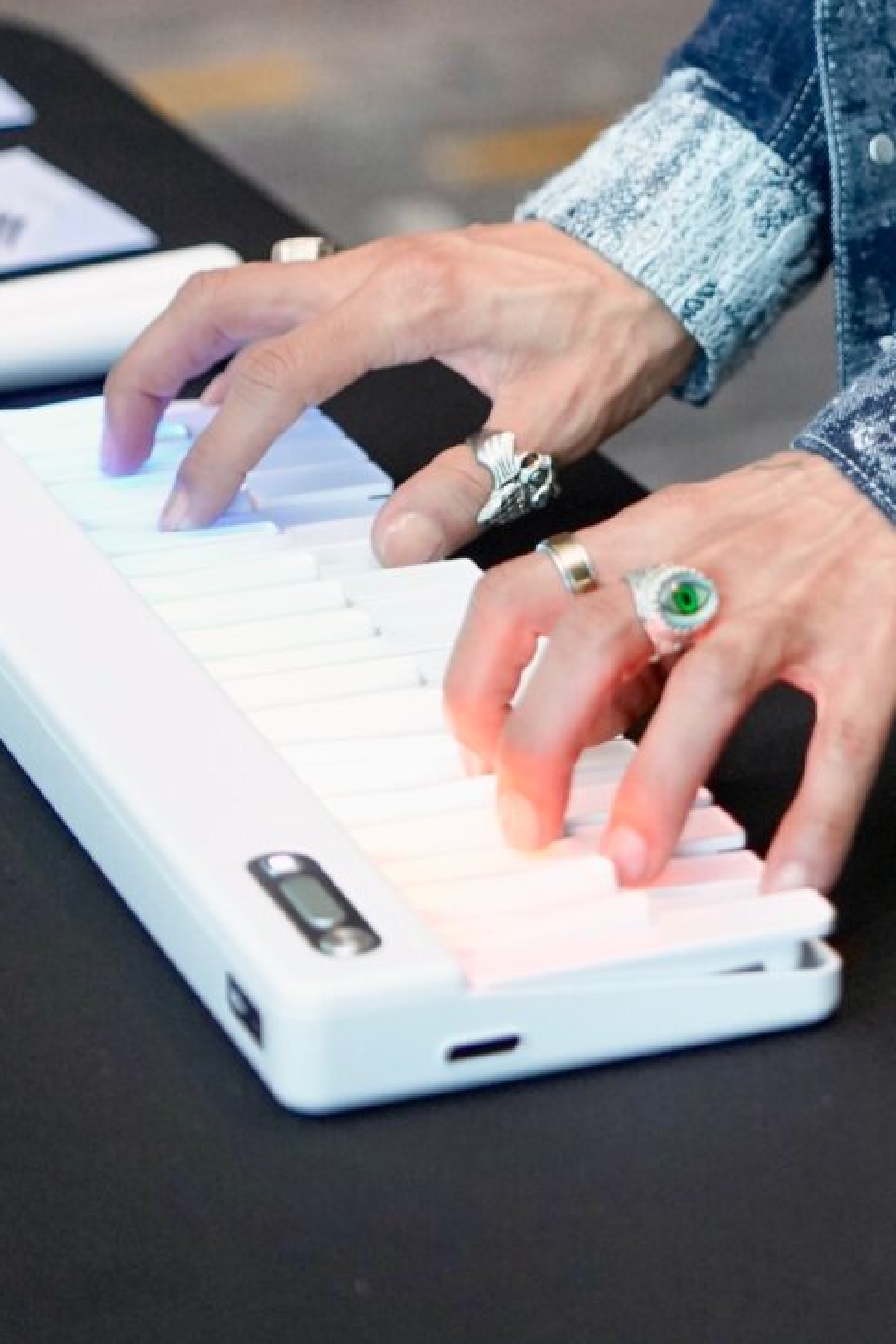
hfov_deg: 7.9
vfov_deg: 11.6
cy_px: -527
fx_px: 6418
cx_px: 1239
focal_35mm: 172
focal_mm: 50
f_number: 2.2
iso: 1600
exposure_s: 1/160
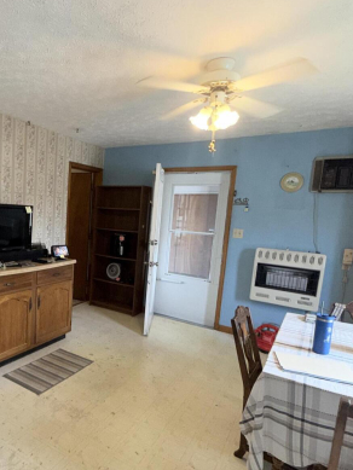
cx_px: 83
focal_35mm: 24
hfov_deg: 53.9
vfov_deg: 71.4
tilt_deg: -7.5
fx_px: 326
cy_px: 256
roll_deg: -4.1
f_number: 2.2
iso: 80
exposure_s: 1/69
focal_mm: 2.22
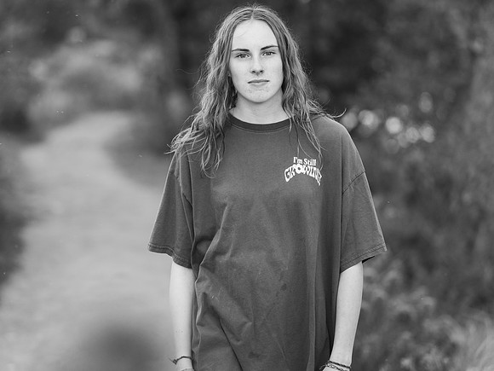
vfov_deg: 11.3
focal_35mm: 131
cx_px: 247
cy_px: 186
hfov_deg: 15.1
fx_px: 1869
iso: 800
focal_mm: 121
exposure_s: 1/160
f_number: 2.8
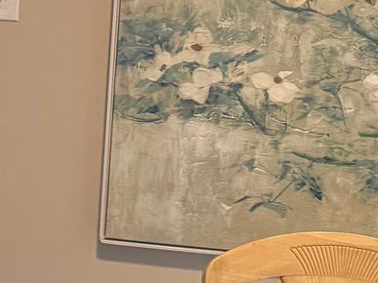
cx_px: -328
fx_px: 1386
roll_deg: -0.2
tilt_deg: -6.3
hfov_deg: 13.7
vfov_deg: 11.7
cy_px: 112
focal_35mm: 127
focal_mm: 6.76
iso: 400
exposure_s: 1/120
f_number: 1.78
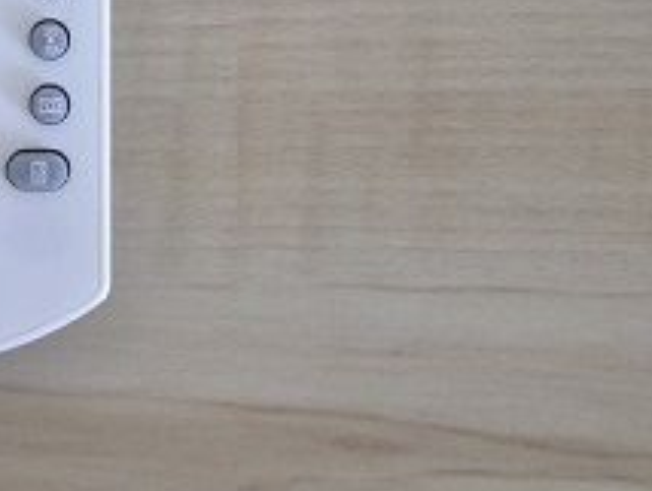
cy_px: -95
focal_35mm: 181
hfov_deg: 10.7
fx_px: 3419
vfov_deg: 8.1
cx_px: -91
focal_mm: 45
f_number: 4.8
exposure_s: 1/60
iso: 560
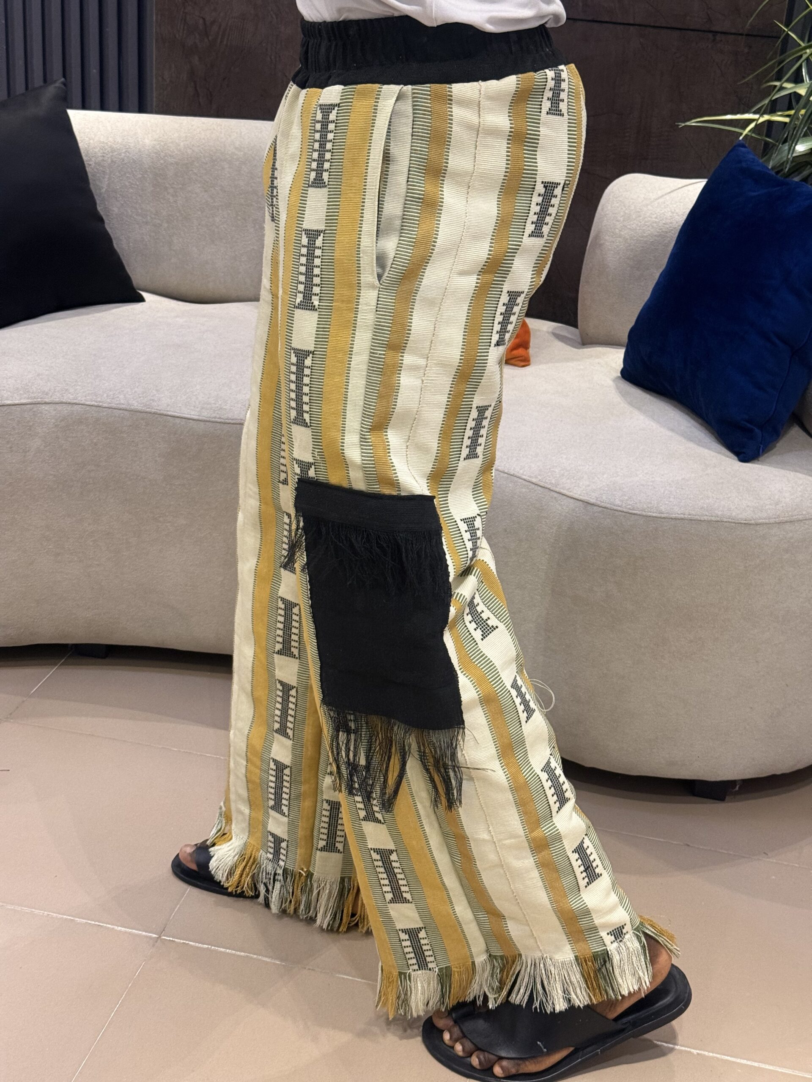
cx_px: 406
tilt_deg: -23.2
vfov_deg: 39.7
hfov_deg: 30.3
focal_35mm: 48
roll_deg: -5.5
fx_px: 1501
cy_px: 541
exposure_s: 1/50
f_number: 1.78
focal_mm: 6.76
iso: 250
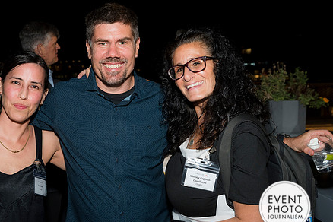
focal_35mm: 53
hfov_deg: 37.2
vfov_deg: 25.5
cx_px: 116
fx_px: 490
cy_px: 110
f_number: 5.6
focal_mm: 40
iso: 1250
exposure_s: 1/125
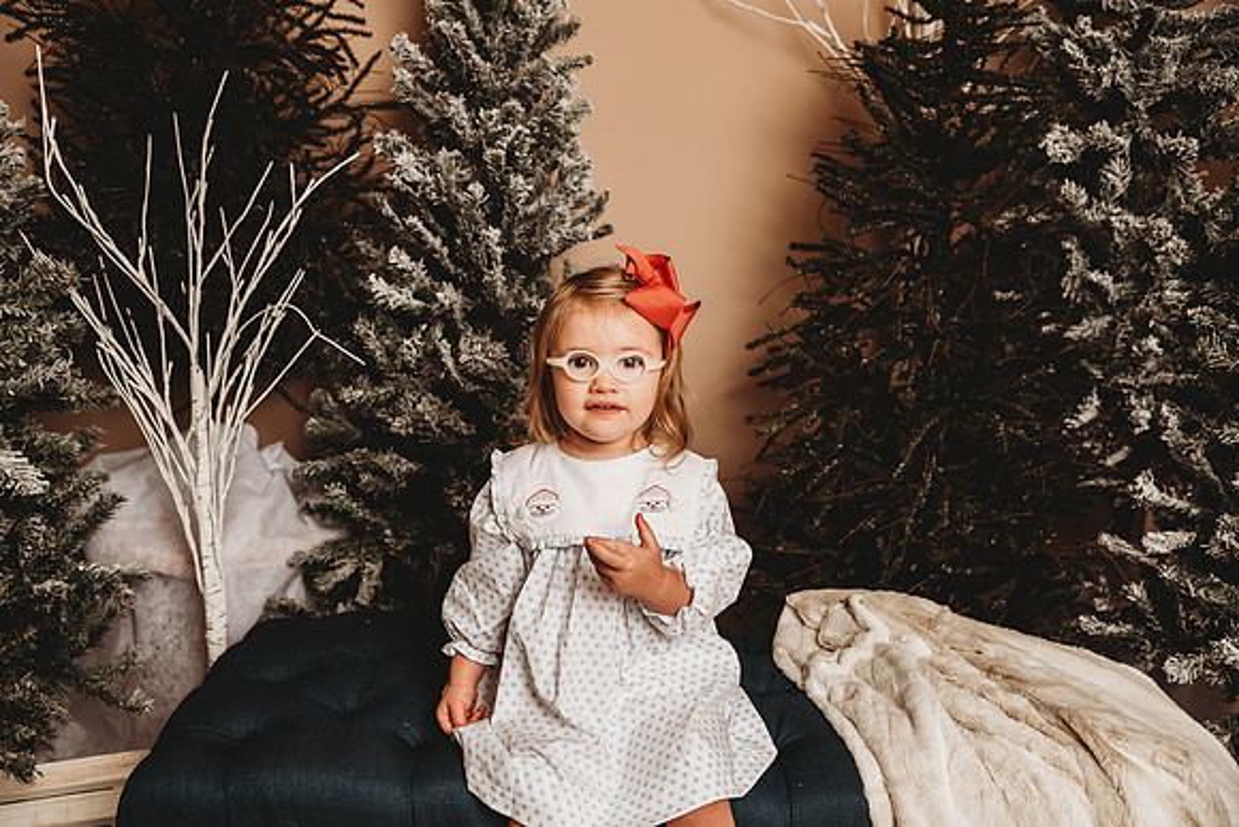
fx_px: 1170
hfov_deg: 55.8
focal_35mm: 34
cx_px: 620
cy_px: 414
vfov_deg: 38.9
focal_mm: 34
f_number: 4
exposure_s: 1/160
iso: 100
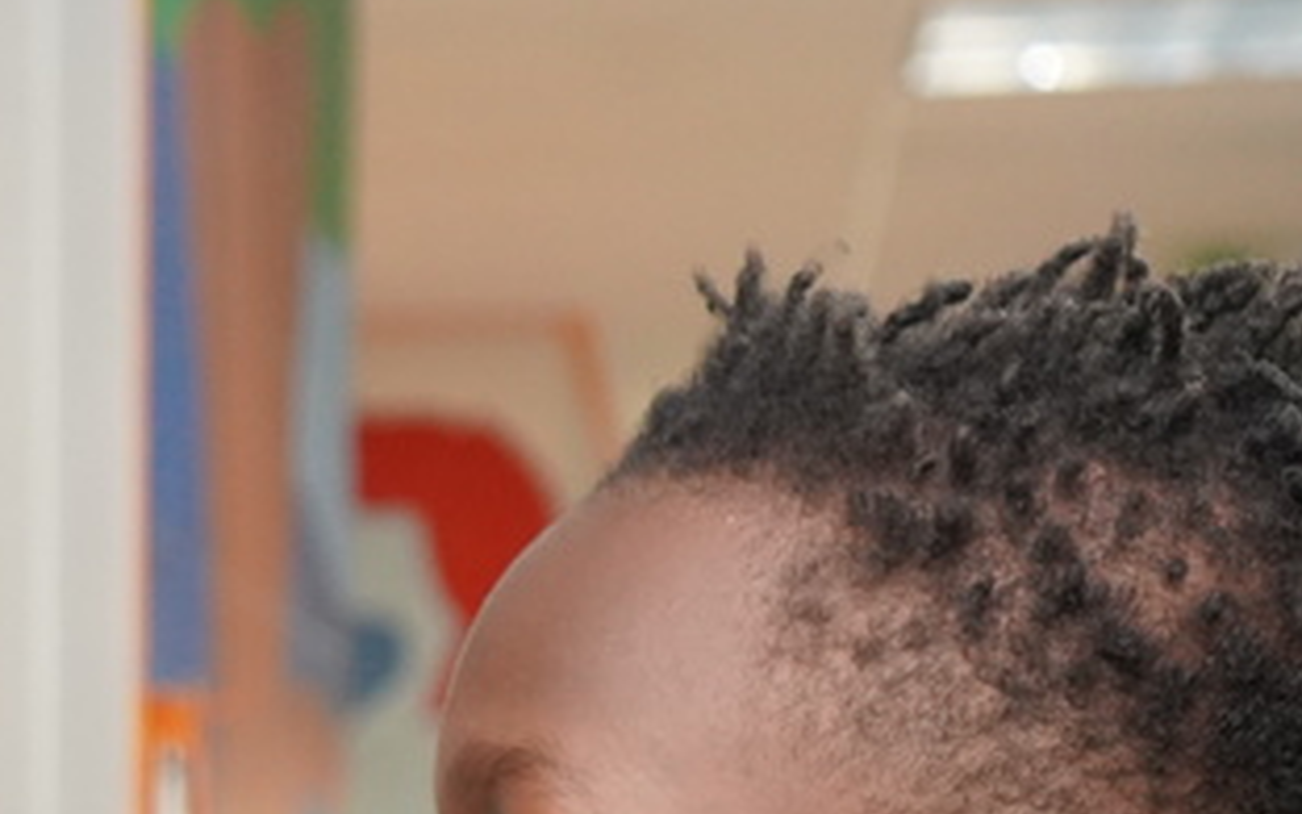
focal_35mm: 107
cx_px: -163
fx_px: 3797
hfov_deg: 18.6
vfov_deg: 11.5
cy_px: 1350
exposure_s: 1/160
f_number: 4
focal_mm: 32
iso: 4000
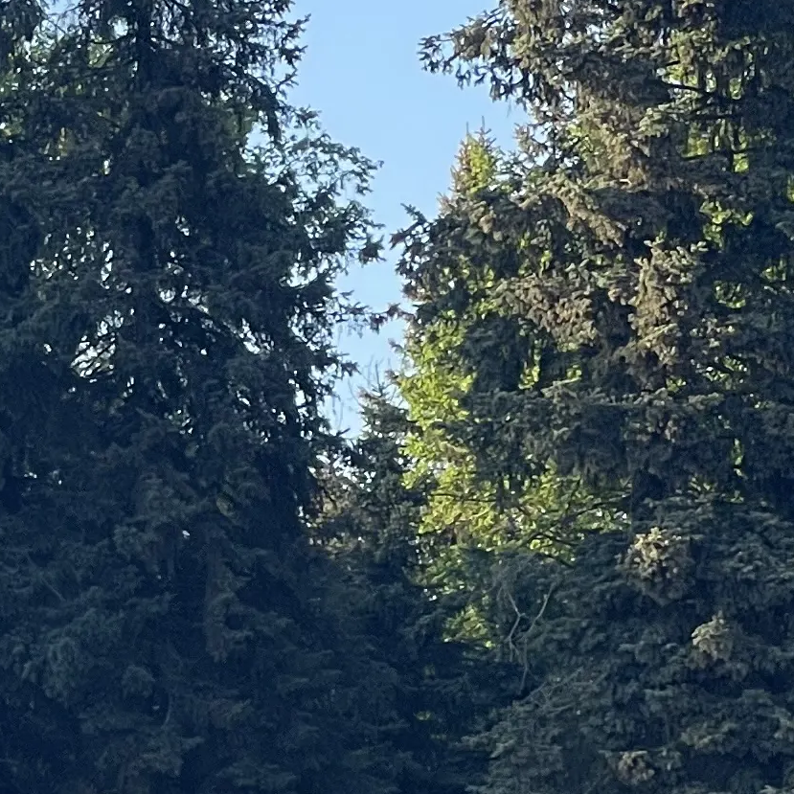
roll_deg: +1.1
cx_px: -1075
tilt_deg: +2.5
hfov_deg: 6.1
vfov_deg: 6.3
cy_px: 935
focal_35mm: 275
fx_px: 7136
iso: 20
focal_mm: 7.5
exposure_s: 1/361
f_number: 2.2
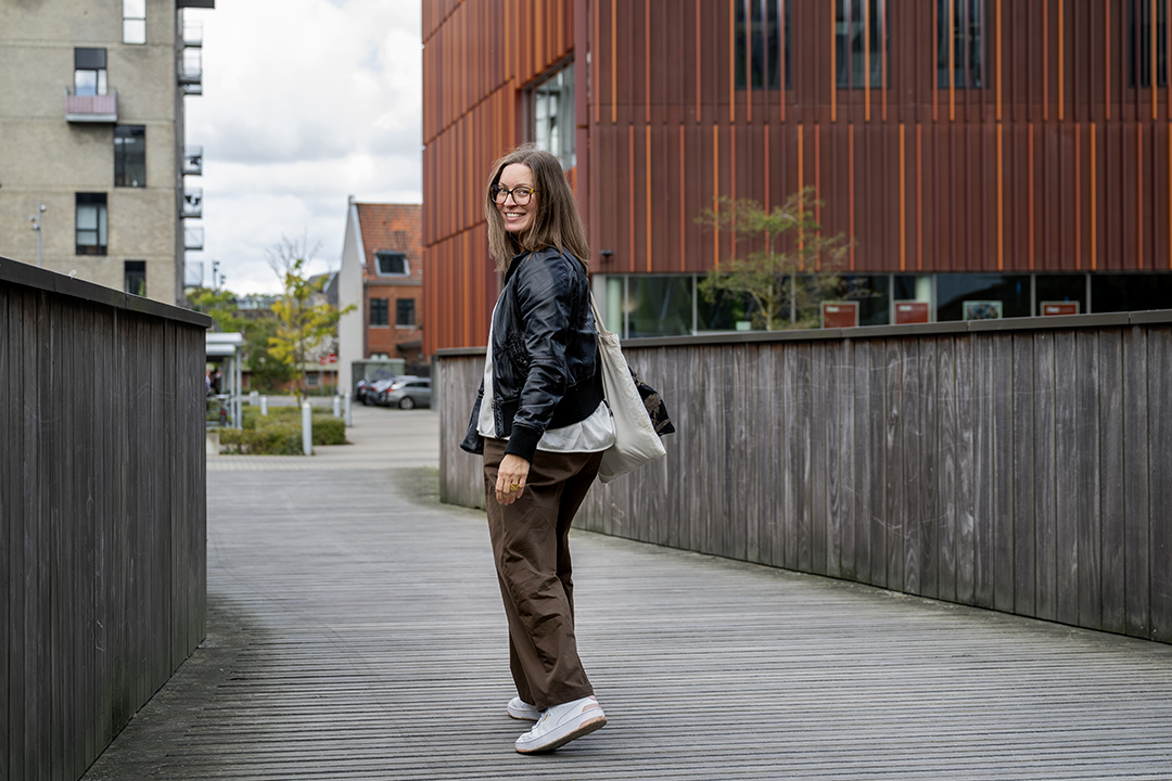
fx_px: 1790
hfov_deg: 36.2
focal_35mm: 55
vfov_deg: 24.6
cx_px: 586
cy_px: 390
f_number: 4
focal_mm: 55
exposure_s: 1/800
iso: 400
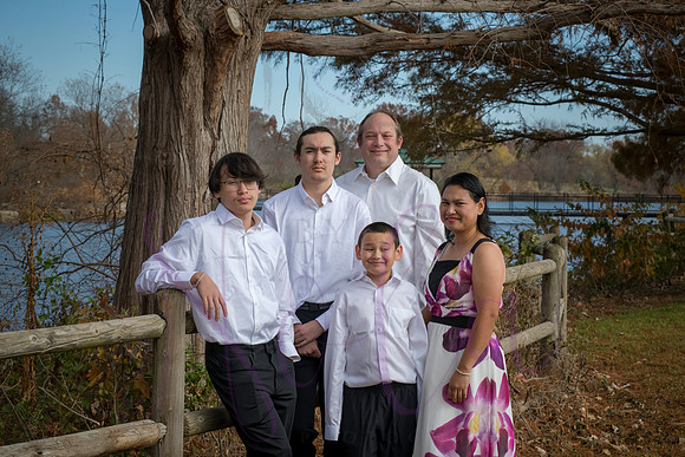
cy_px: 228
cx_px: 342
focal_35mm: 80
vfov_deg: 17.1
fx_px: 1523
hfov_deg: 25.4
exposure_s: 1/640
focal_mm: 80
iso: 400
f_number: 11
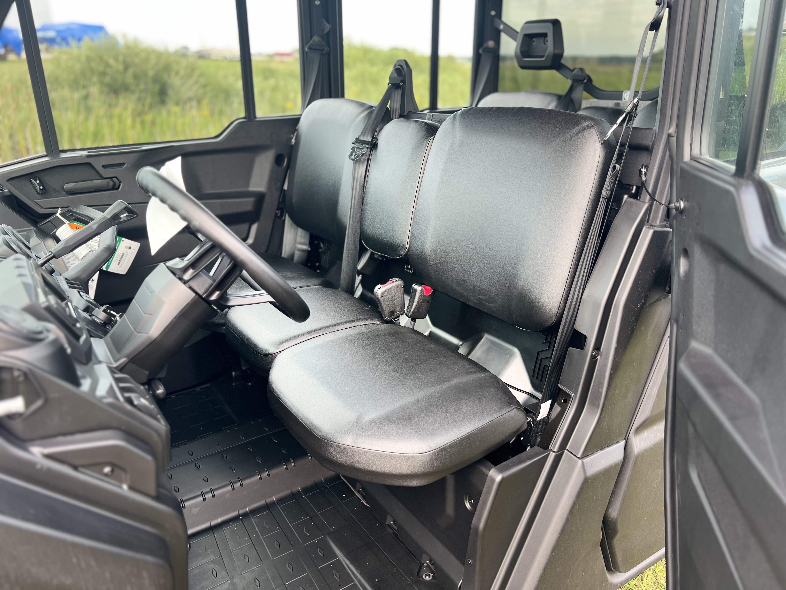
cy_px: 295
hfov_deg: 67.3
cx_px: 393
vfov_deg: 53.1
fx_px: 590
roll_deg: -0.6
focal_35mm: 26
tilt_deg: -22.7
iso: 50
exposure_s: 1/121
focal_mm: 5.7
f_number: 1.5
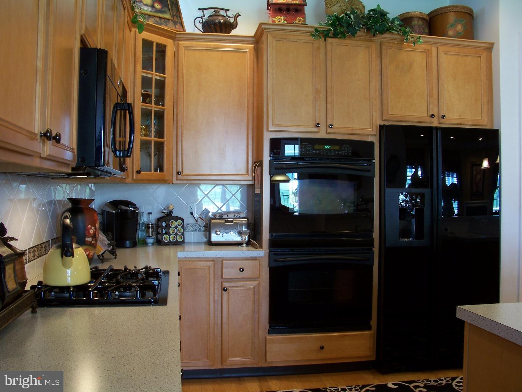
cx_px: 261
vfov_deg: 42.9
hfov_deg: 55.4
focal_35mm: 33
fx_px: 498
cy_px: 196
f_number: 5.6
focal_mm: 5.85
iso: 64
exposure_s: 1/2
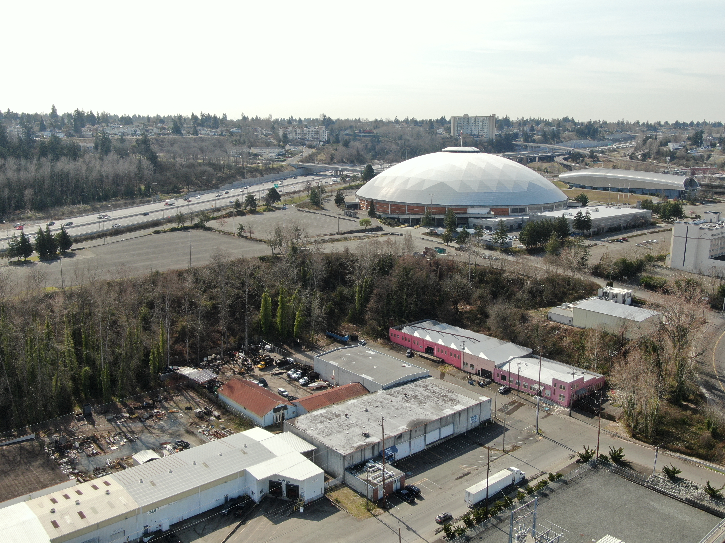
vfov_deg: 42.9
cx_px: 362
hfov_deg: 55.4
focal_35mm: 33
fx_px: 691
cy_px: 272
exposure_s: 1/240
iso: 100
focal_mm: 5.69
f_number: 3.2
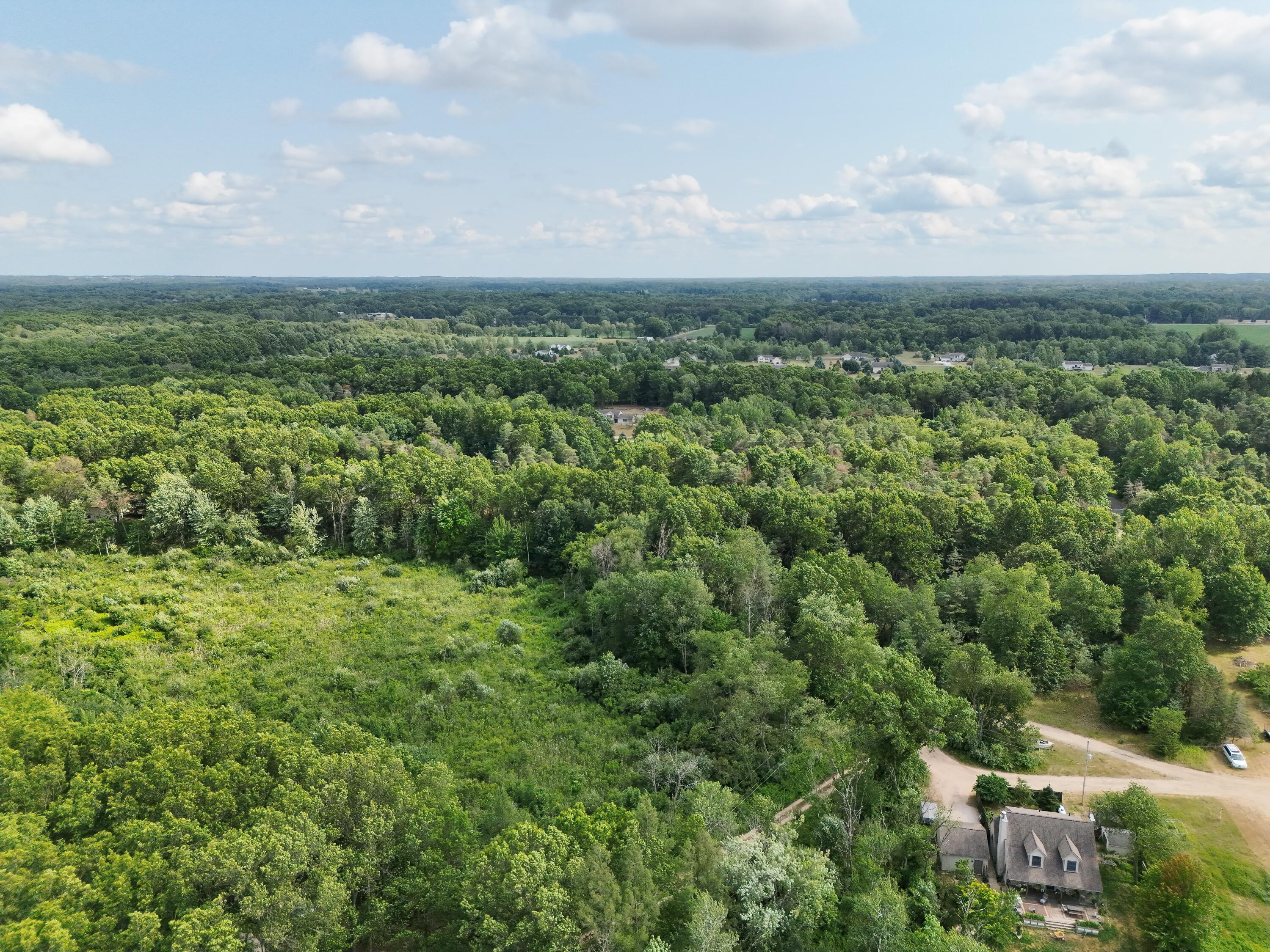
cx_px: 635
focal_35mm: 24
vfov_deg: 56.8
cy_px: 476
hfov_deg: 71.6
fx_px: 881
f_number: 1.7
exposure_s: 1/3200
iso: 220
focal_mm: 6.72
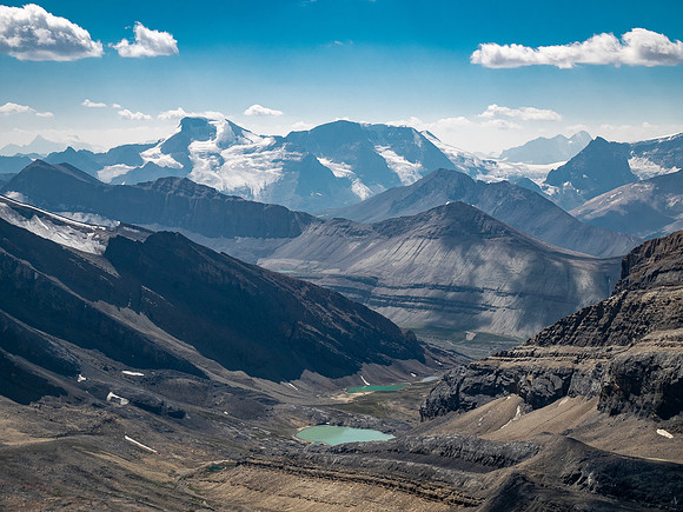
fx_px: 1263
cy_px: 256
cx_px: 342
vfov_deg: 22.9
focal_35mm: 64
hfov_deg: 30.3
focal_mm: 32
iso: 200
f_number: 8
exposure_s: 1/500
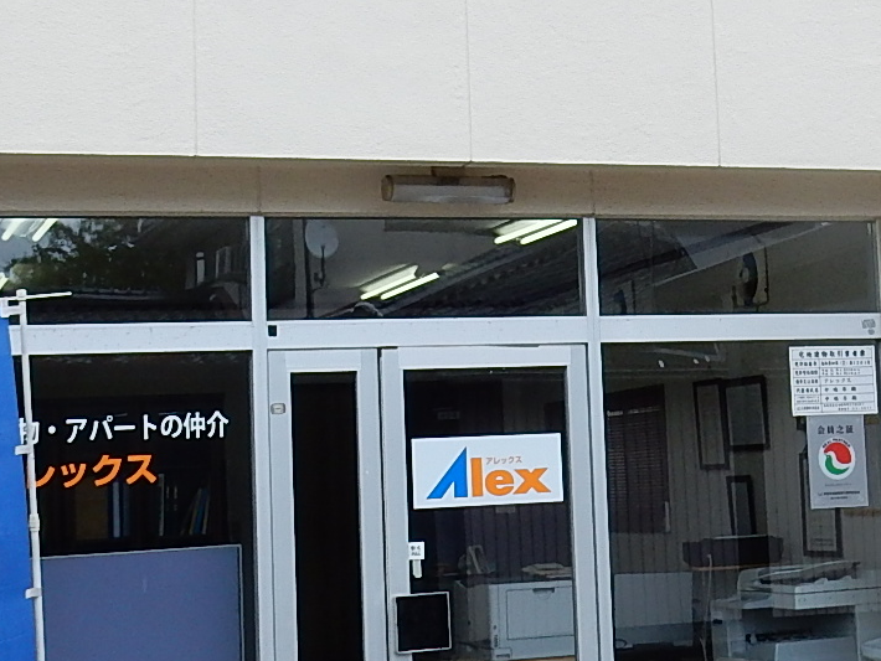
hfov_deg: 24.1
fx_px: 2037
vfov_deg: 18.4
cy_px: 218
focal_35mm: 80
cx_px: 664
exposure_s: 1/640
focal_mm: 4.5
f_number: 3.7
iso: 125
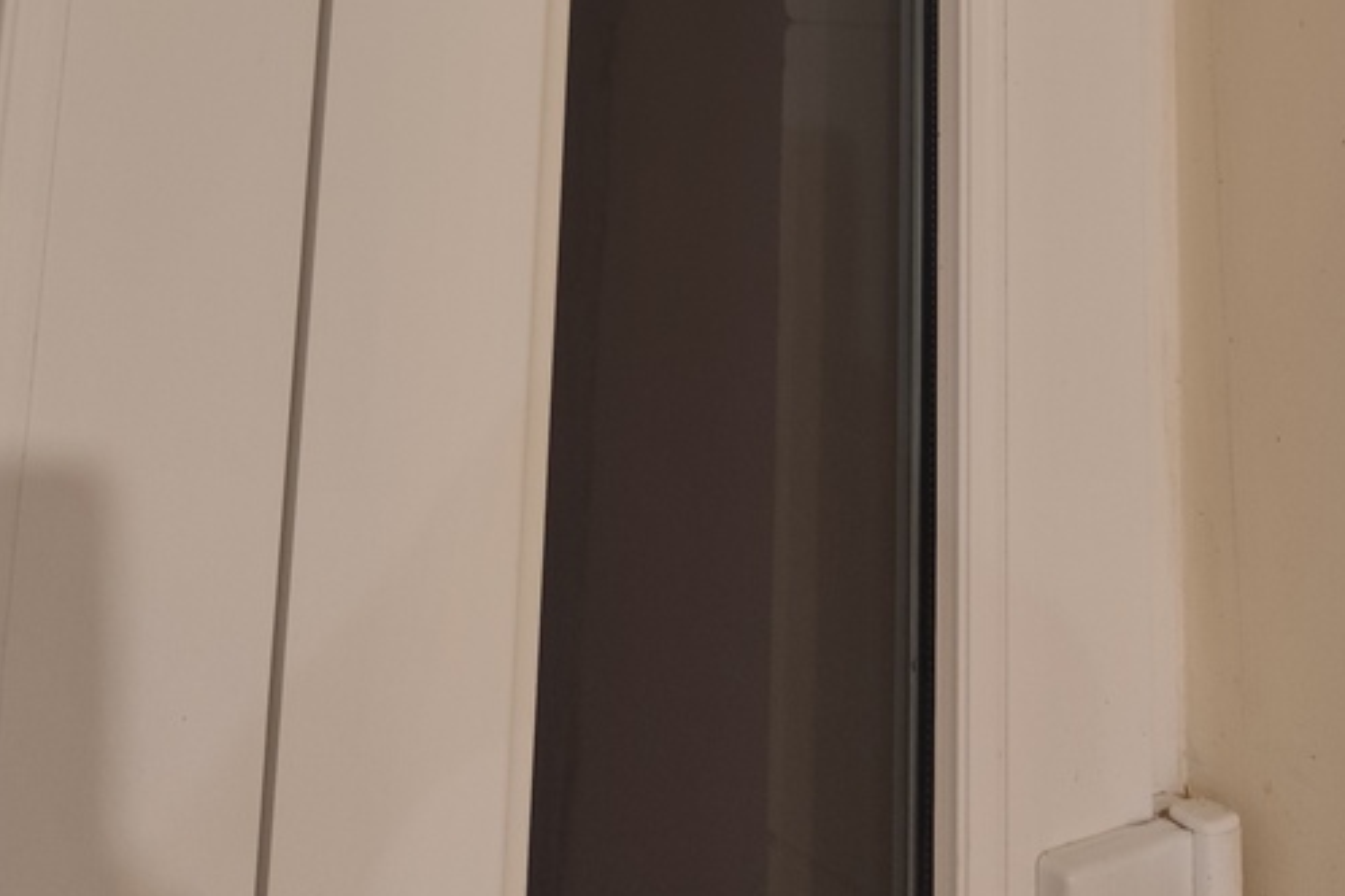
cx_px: 706
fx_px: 1831
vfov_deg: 23.2
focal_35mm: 49
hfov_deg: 40.3
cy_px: -381
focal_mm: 6.19
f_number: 1.65
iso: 1250
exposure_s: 1/33.3
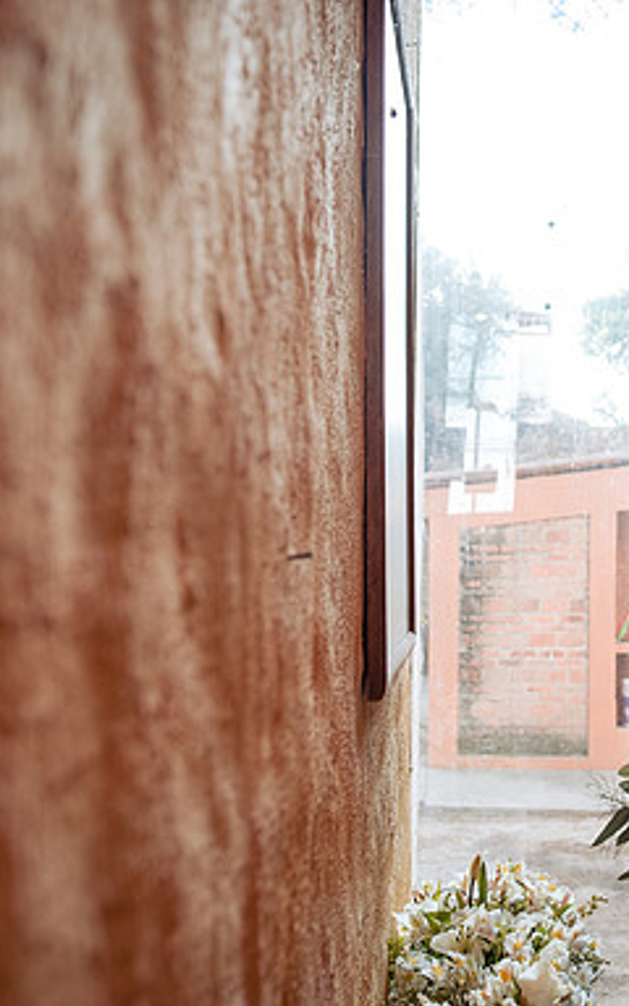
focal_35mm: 37
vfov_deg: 52.7
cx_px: 553
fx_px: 1015
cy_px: 502
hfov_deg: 32.9
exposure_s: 1/320
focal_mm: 24
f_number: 3.5
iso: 1250
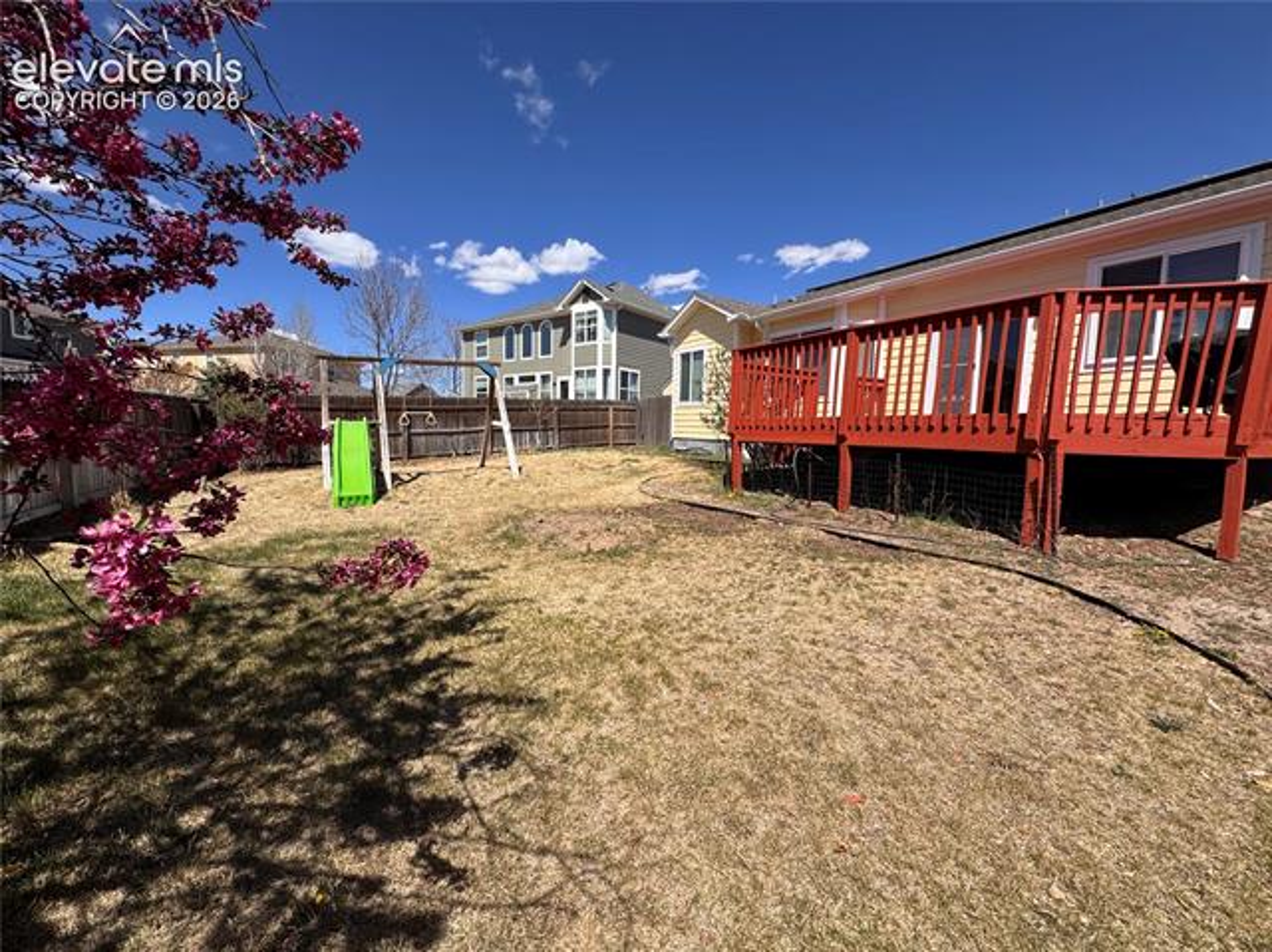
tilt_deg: -5.8
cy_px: 476
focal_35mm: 14
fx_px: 514
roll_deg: -1.9
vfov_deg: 85.6
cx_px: 636
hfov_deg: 102.1
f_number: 2.2
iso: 50
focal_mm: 2.22
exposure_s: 1/2674
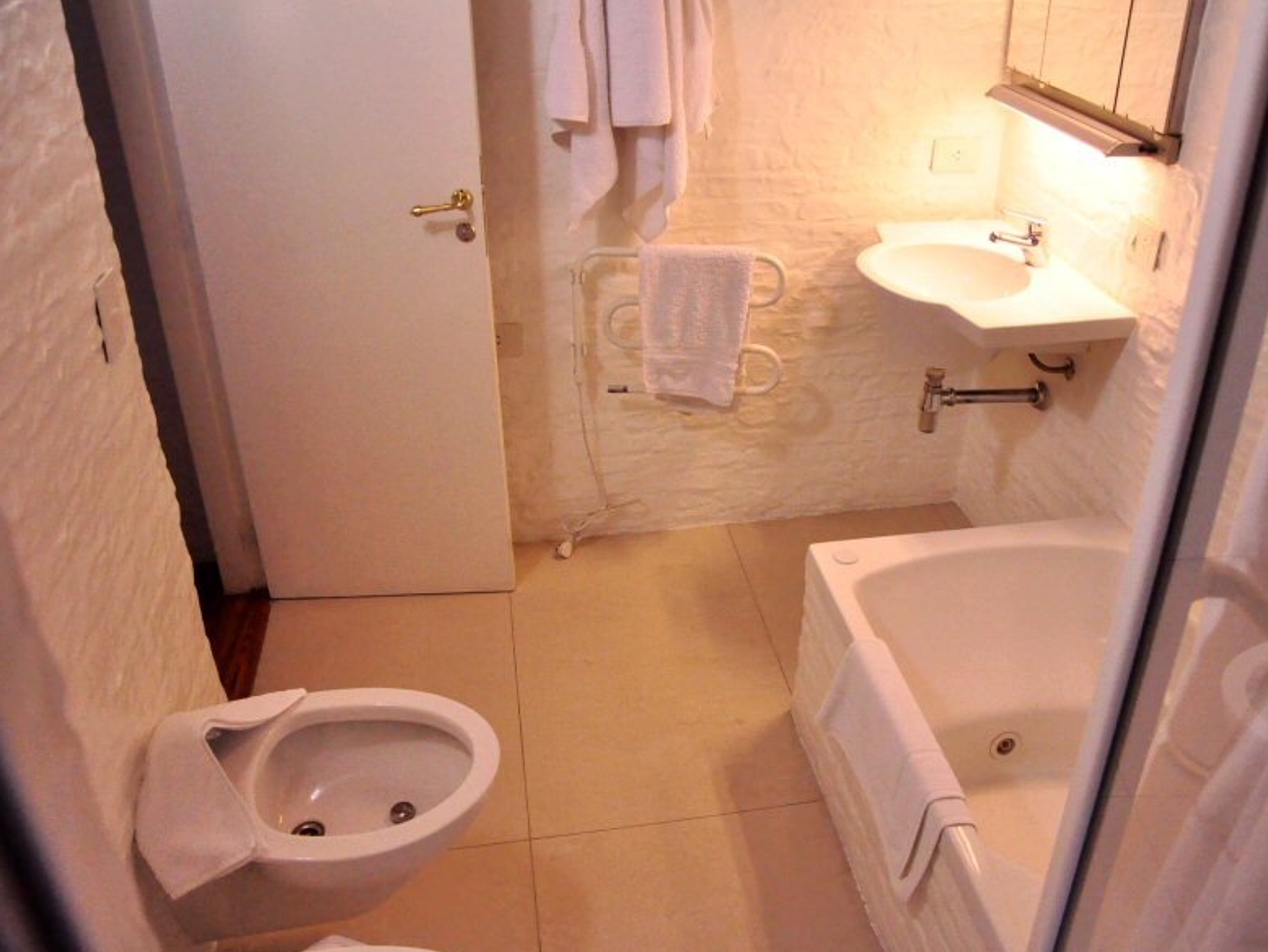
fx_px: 1099
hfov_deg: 59.7
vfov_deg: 46.8
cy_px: 471
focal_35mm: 30
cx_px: 715
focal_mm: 18
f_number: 3.5
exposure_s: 1/40
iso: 2500
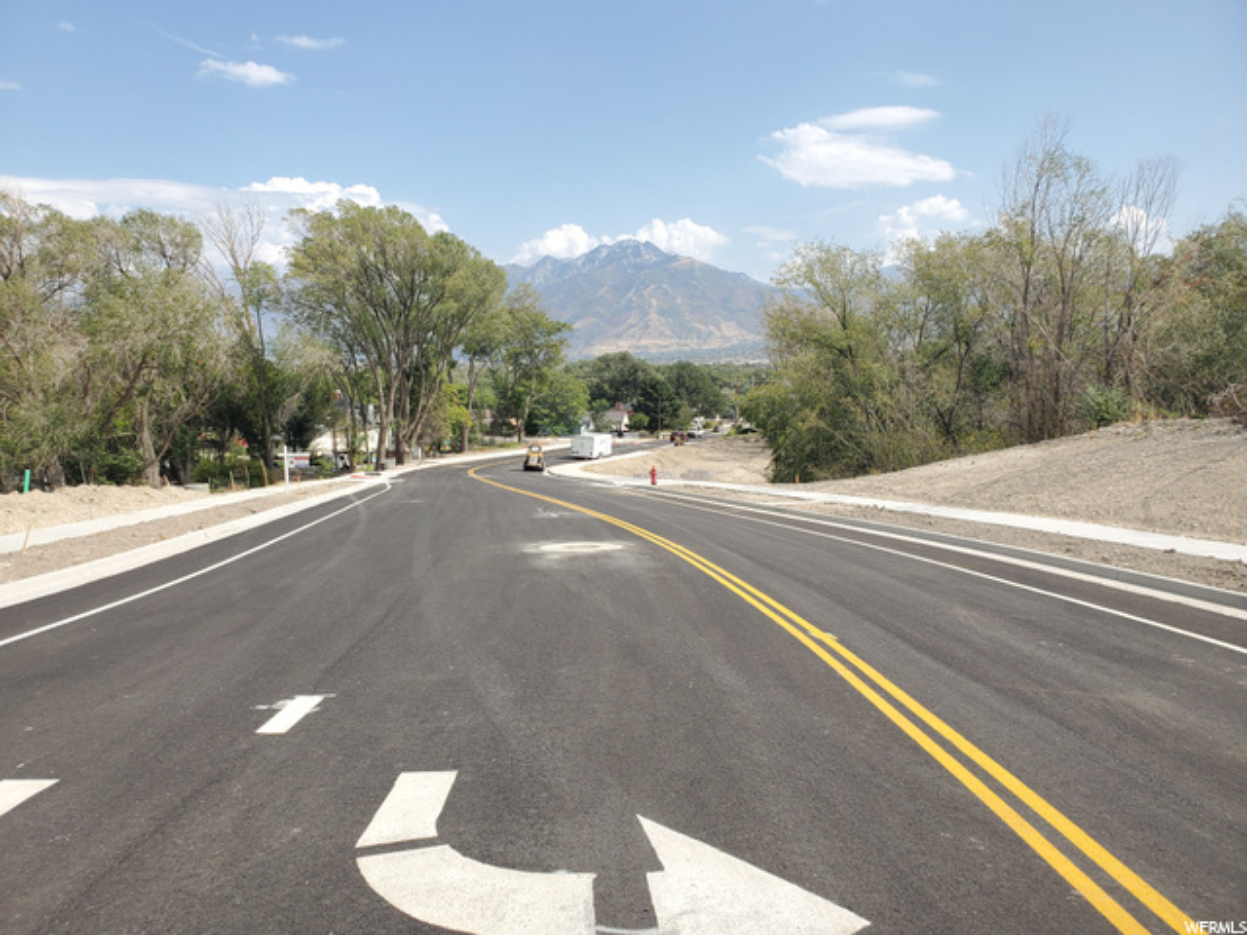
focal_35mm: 26
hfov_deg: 67.3
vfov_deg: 53.1
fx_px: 937
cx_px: 624
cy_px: 468
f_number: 2.4
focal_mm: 4.3
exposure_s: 1/1160
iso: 50
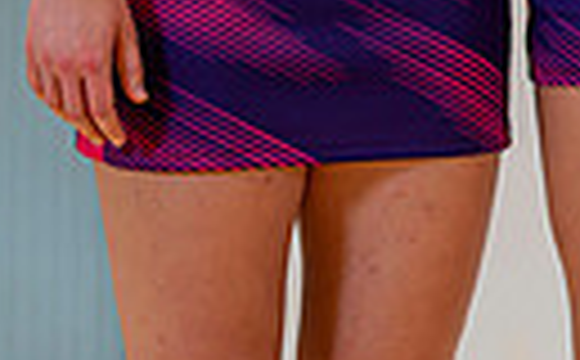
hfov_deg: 4.3
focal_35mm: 485
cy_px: -451
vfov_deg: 2.7
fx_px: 7650
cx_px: 1171
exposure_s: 1/160
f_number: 3.5
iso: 500
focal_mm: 98
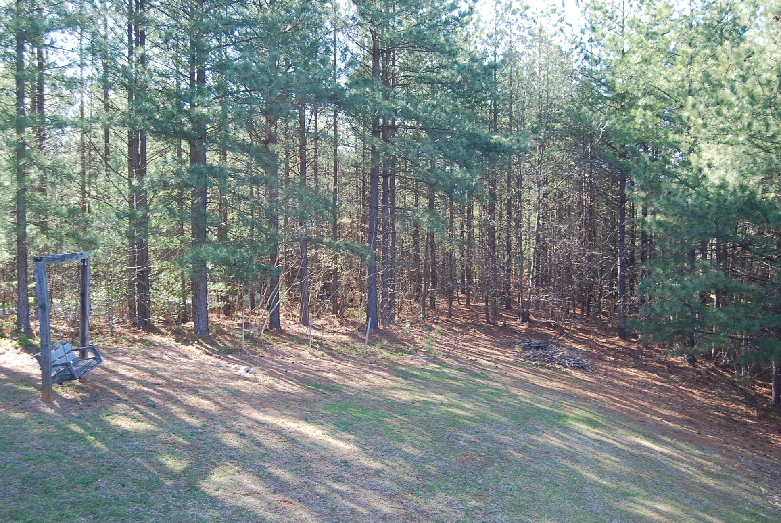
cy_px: 262
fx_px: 782
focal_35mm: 36
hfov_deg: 53.1
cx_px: 390
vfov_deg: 37.0
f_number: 5
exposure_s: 1/100
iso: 200
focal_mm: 24
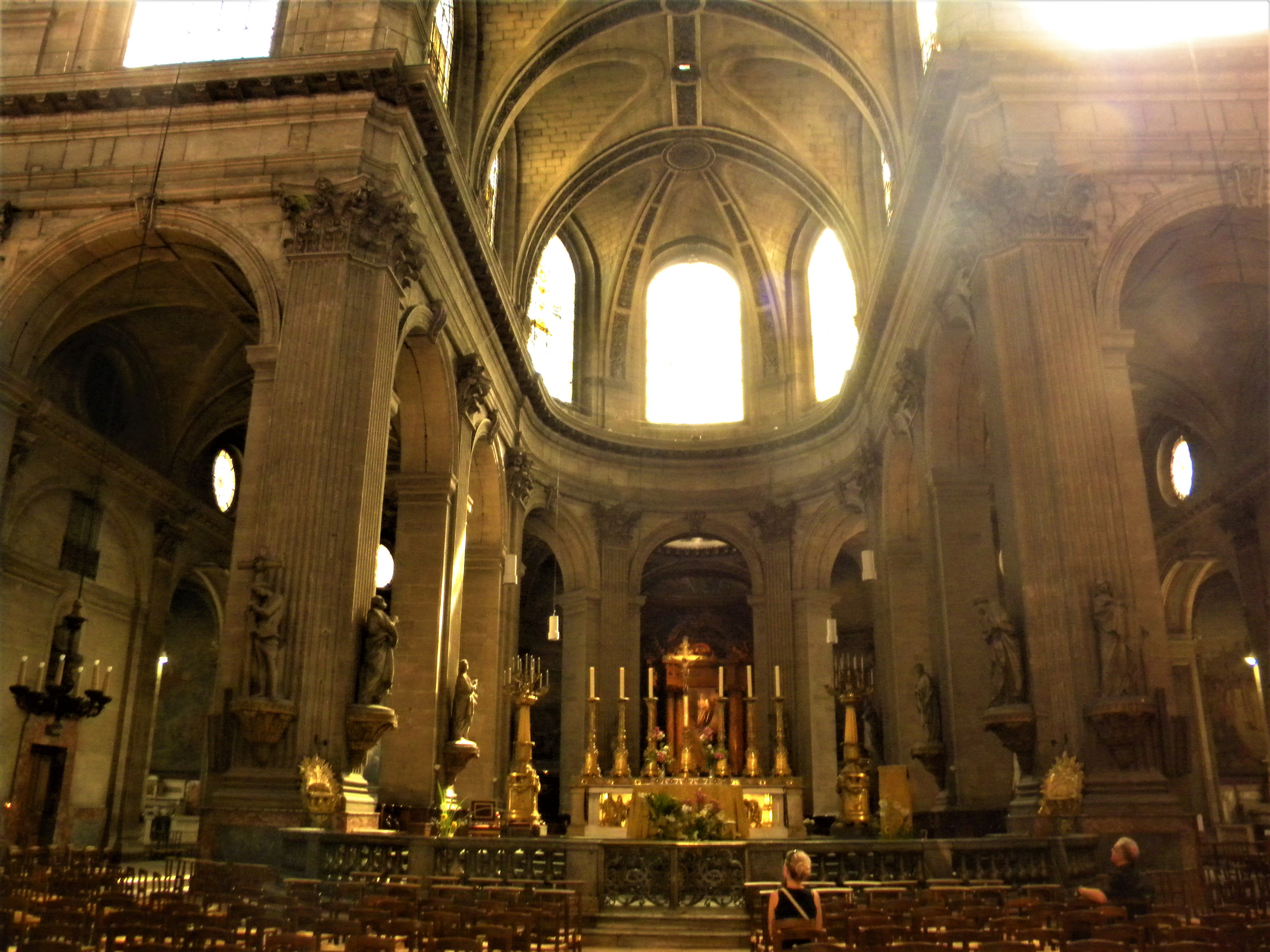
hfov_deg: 63.4
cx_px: 635
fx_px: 1027
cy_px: 476
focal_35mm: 28
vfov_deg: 49.7
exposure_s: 1/18.5
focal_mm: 5
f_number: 3.5
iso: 400
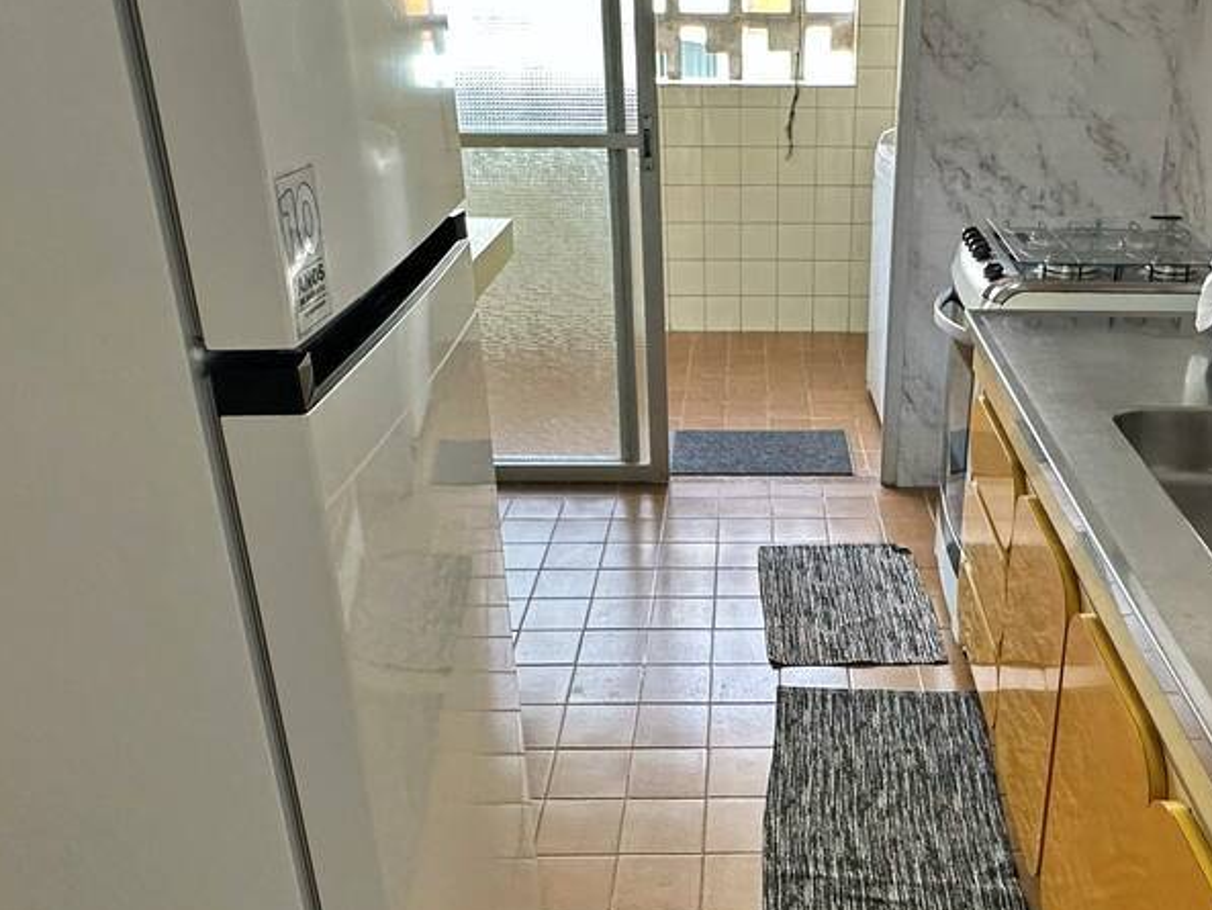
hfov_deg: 53.3
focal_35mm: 34
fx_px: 1191
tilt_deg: -23.2
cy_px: 472
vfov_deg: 41.8
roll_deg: -0.6
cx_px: 766
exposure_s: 1/120
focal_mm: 2.22
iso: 250
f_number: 2.2
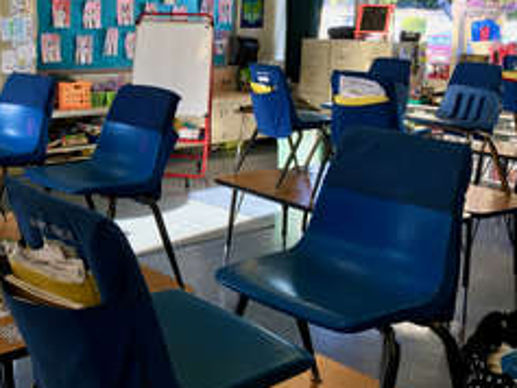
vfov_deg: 29.4
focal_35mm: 49
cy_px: 113
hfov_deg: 37.1
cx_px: 83
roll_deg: -0.4
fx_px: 732
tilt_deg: -6.8
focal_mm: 4.15
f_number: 2.2
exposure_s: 1/40
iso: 25
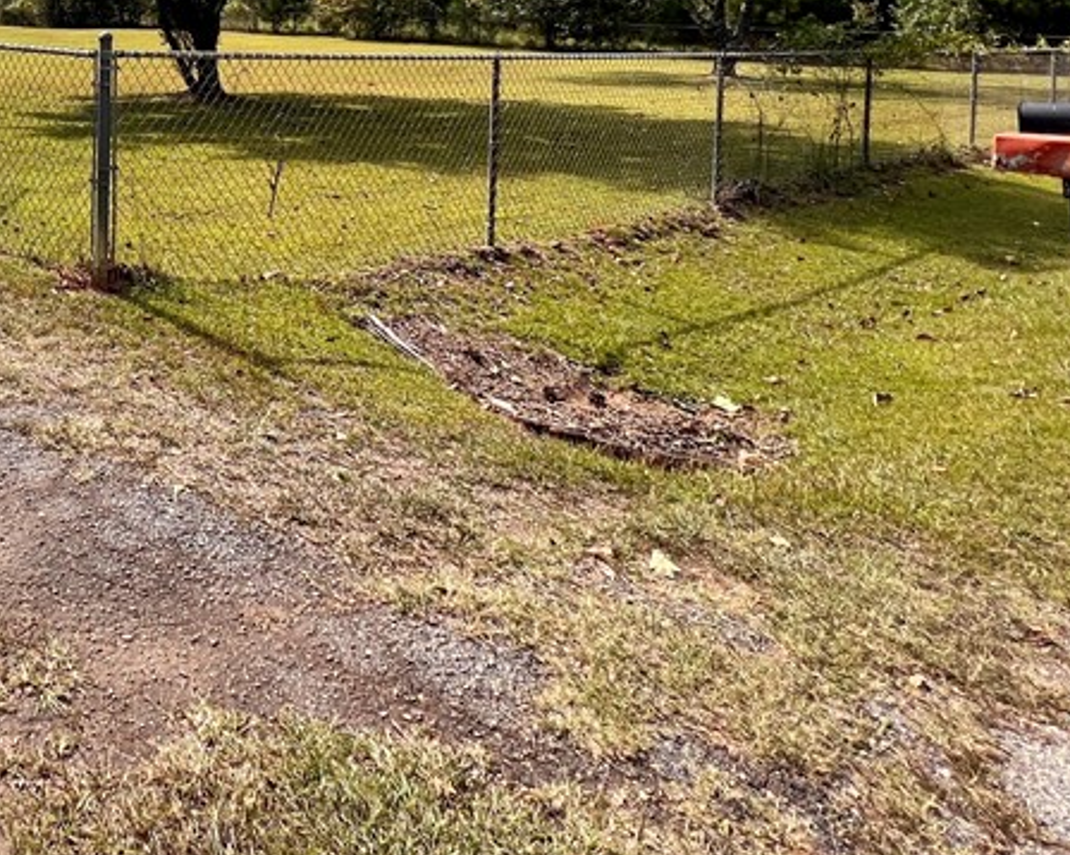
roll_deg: -1.6
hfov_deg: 50.6
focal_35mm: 29
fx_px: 918
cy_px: 7
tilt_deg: -1.3
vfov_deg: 43.2
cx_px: 33
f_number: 1.8
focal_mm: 1.57
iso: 32
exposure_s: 1/641
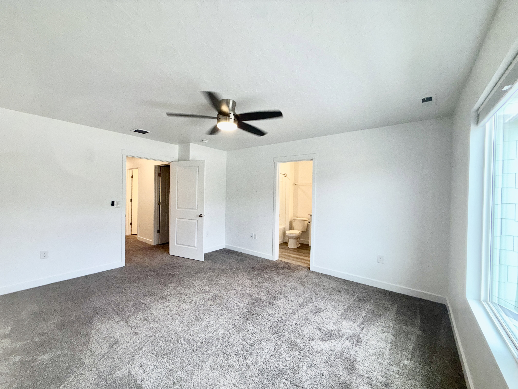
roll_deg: -1.0
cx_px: 259
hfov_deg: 102.1
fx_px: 209
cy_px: 194
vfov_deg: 85.7
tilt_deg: -0.3
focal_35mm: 14
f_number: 2.2
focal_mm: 2.22
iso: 80
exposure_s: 1/122
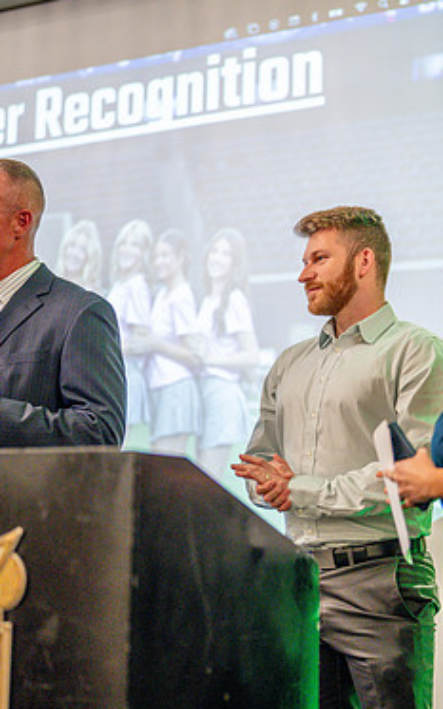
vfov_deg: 25.8
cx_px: 331
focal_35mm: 80
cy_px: 358
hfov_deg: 16.2
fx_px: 1546
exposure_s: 1/400
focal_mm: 50
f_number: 1.2
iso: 1600
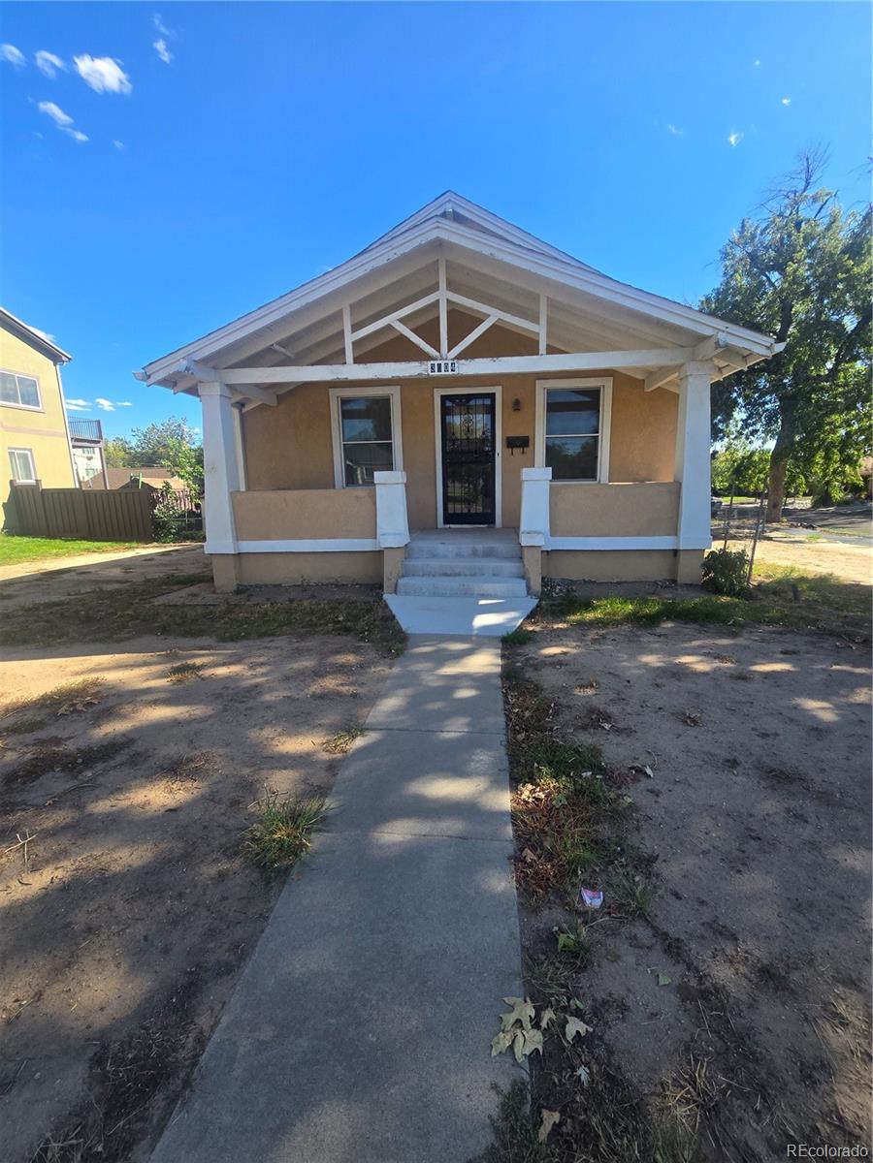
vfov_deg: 106.2
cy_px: 582
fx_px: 437
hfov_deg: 89.9
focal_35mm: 13
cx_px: 436
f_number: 2.2
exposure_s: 1/825
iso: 50
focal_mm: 2.2
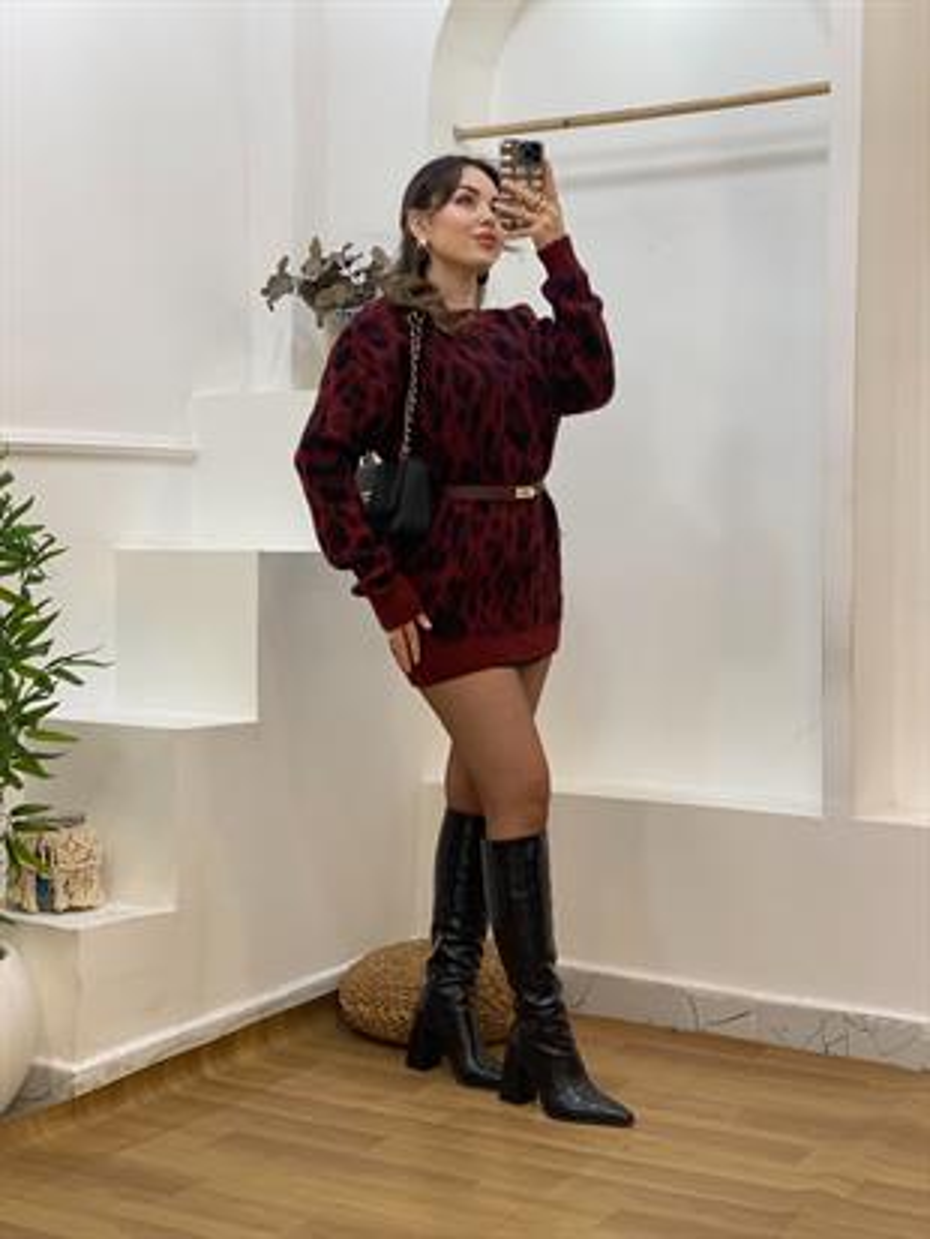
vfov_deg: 36.8
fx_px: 1862
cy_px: 620
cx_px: 465
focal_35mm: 52
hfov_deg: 28.0
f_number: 2
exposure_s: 1/100
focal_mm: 6
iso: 80
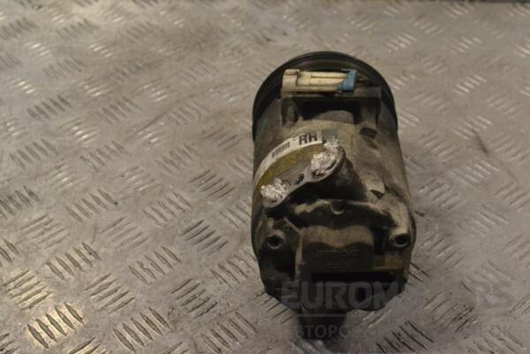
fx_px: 994
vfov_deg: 20.2
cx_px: 265
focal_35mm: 68
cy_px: 177
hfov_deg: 29.9
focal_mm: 45
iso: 3200
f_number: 10
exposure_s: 1/400
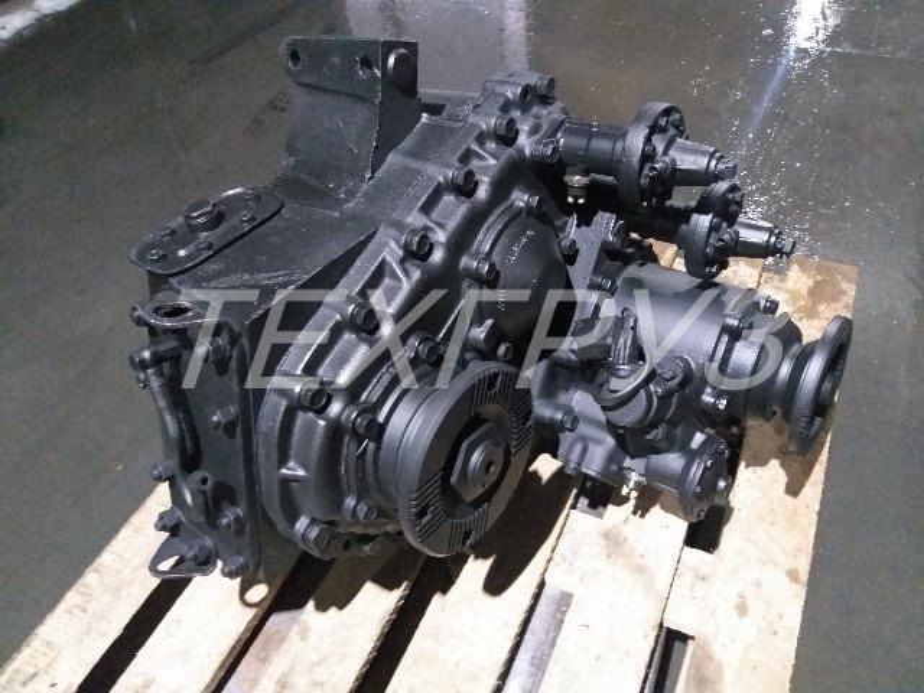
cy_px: 346
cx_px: 462
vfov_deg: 53.1
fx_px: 694
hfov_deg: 67.3
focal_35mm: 26
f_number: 1.7
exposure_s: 1/14
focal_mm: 3.93
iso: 500
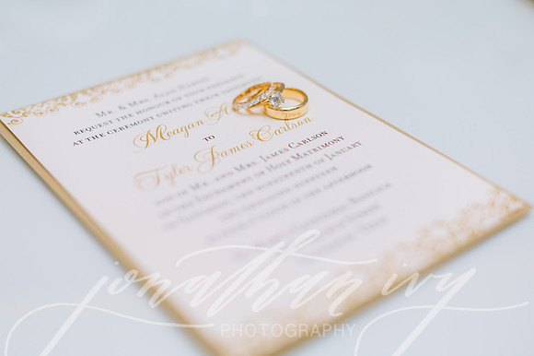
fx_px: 741
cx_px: 267
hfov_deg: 39.6
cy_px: 178
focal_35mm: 50
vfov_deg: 27.0
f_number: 2.5
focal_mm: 50
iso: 250
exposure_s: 1/250
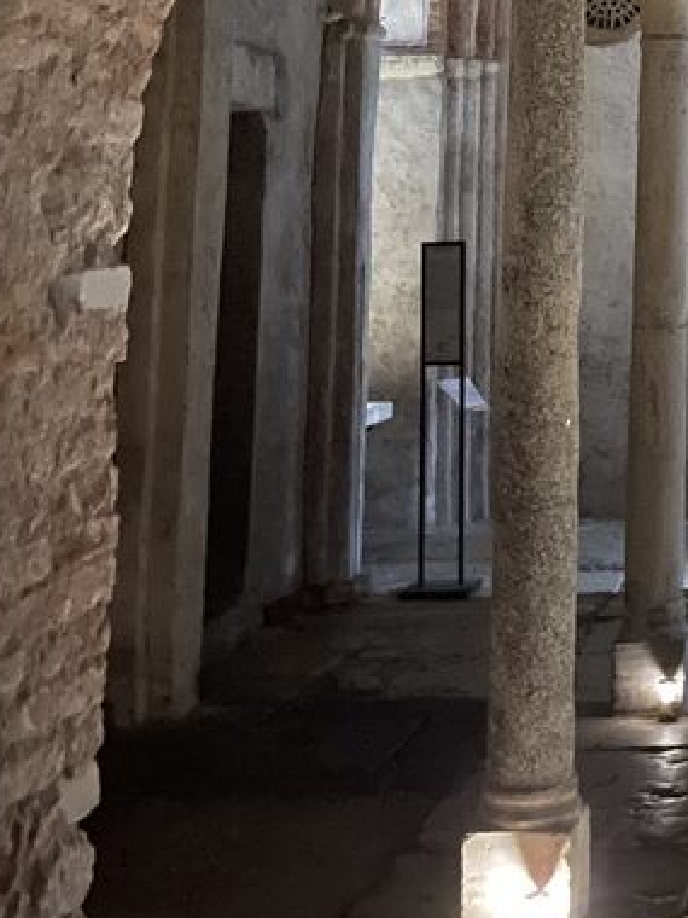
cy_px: -41
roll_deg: +1.4
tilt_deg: +8.3
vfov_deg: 26.4
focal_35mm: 69
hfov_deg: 19.7
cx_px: 884
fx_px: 1829
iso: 1250
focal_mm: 4.2
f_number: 1.6
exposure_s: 1/4
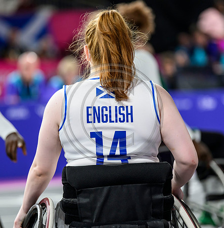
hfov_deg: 6.8
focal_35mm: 257
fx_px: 1897
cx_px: 107
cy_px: 114
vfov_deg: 6.9
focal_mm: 200
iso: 2500
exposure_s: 1/1600
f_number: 3.2
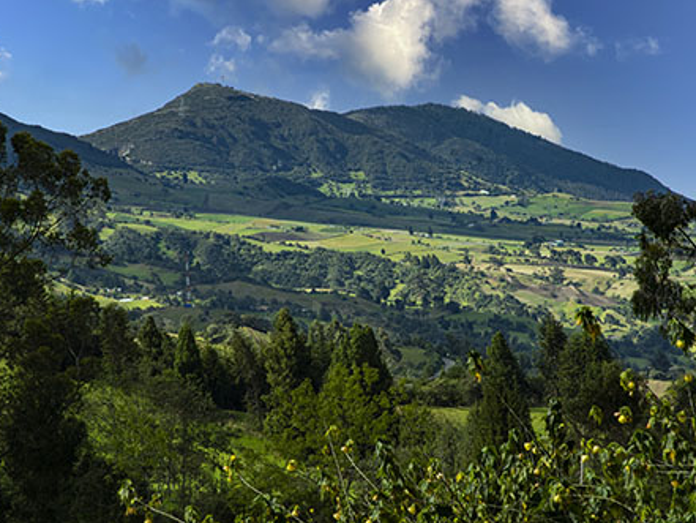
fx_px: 3450
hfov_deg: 11.5
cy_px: 262
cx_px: 346
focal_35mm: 172
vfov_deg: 8.7
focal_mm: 105
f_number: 14
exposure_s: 1/320
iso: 400
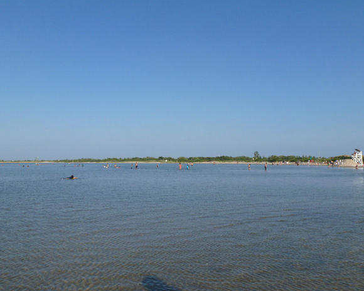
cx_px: 181
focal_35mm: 28
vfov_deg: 51.5
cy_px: 141
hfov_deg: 62.2
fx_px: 302
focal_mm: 4.7
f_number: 5
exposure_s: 1/640
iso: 100
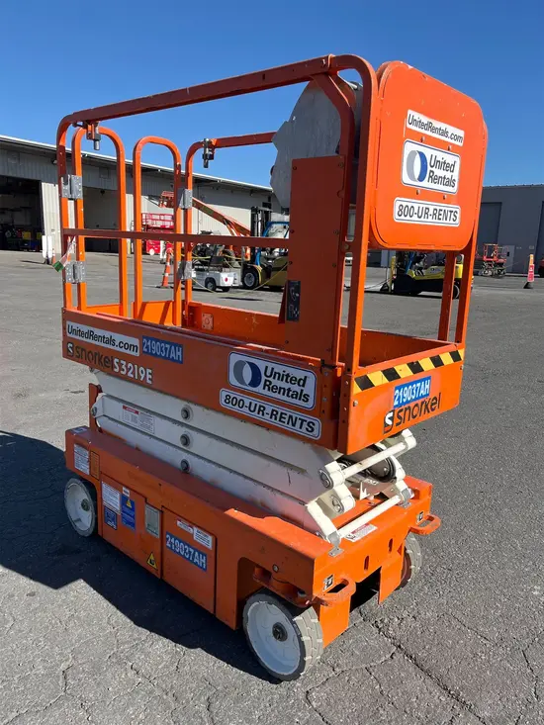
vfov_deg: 67.3
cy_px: 362
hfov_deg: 53.1
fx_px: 545
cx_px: 272
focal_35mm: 26
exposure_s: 1/3049
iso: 50
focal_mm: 5.1
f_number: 1.6
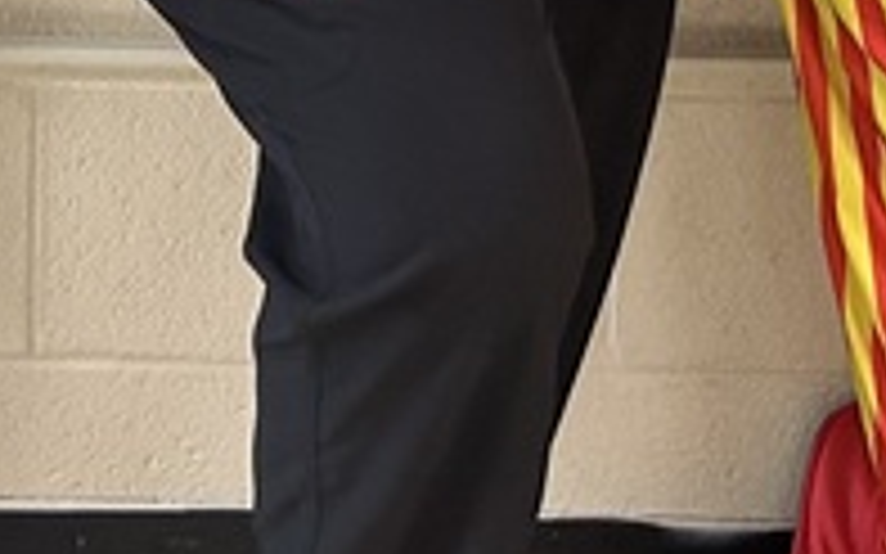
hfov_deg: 14.3
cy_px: -1076
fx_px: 3452
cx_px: 953
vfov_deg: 8.0
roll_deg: -1.8
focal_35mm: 143
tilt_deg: -2.7
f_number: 1.5
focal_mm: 5.7
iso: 125
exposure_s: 1/120
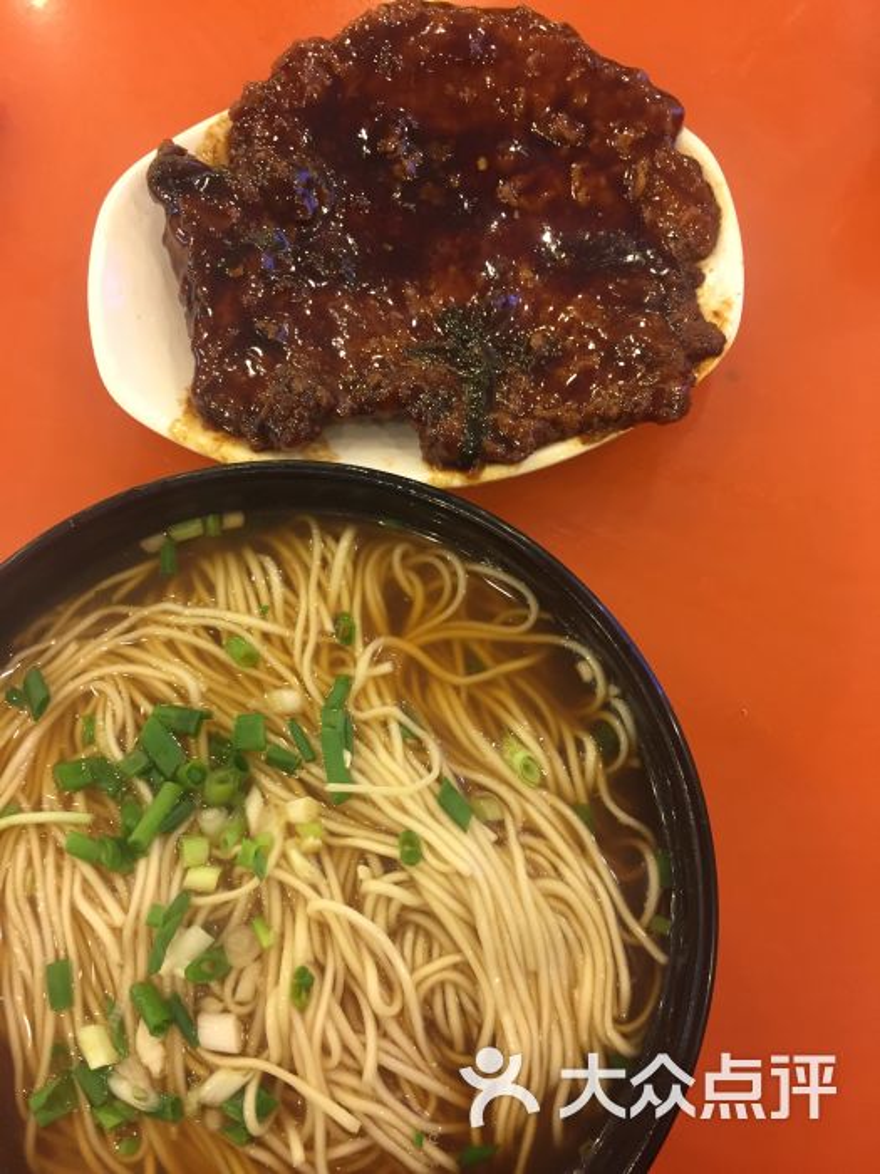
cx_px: 440
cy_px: 587
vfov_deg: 61.7
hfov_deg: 48.2
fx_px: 983
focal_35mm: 29
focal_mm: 4.15
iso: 100
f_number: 2.2
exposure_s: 1/33
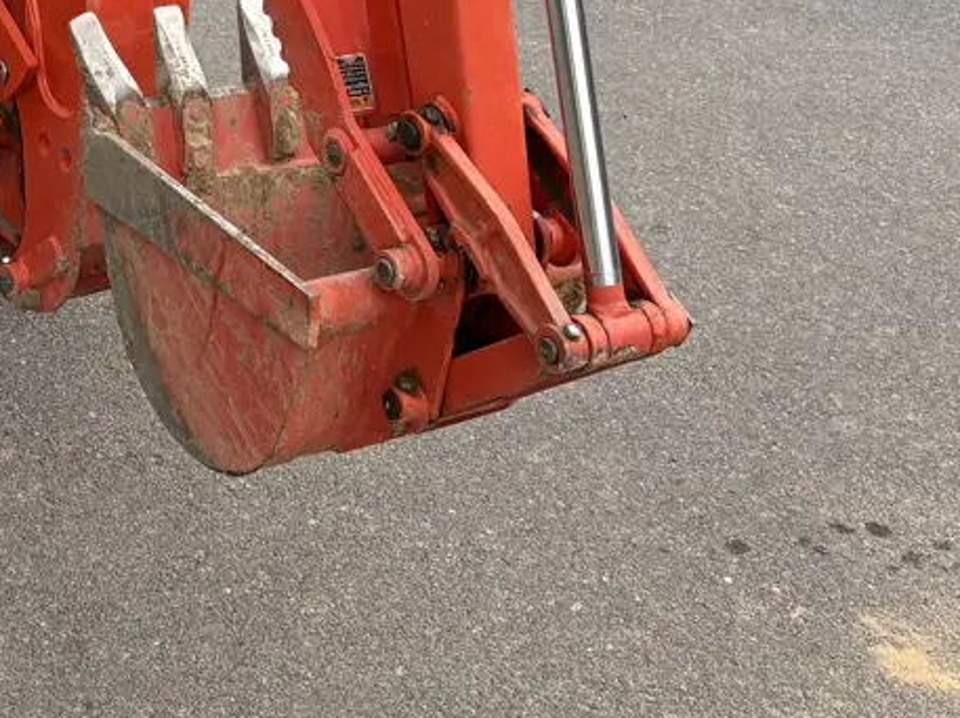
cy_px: -319
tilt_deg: -5.9
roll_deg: +0.2
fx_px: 2272
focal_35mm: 82
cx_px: -99
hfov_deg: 22.5
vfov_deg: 16.5
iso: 64
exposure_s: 1/801
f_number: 1.6
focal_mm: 5.96
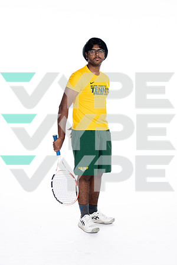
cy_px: 132
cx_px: 88
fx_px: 516
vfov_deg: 28.8
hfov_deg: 19.5
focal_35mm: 70
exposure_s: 1/250
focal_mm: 70
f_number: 5.6
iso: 400
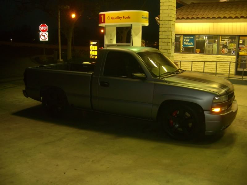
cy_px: 92
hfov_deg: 49.0
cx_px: 124
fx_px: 271
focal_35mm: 38
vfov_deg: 37.7
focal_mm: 7.9
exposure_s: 1/30
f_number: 2.8
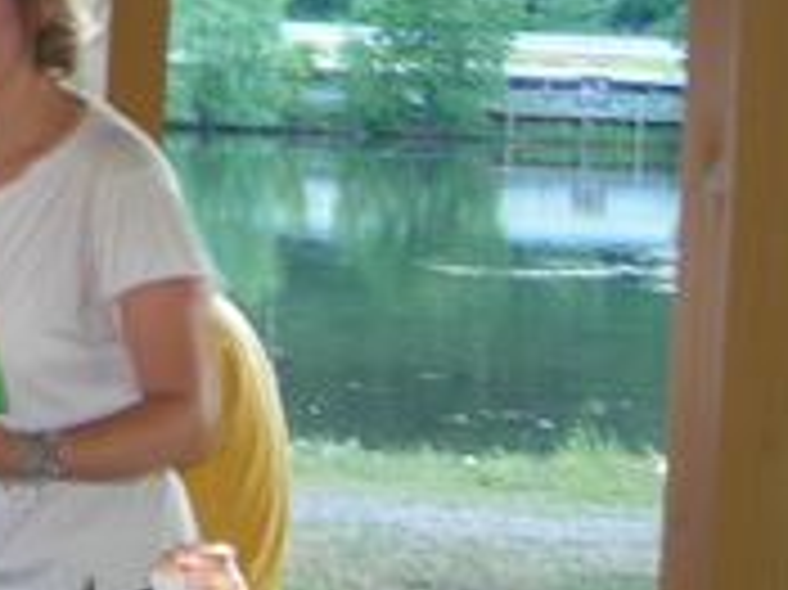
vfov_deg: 10.5
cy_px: -54
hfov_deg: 13.6
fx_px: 3162
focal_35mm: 139
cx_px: -284
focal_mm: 7.8
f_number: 2.8
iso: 50
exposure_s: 1/30
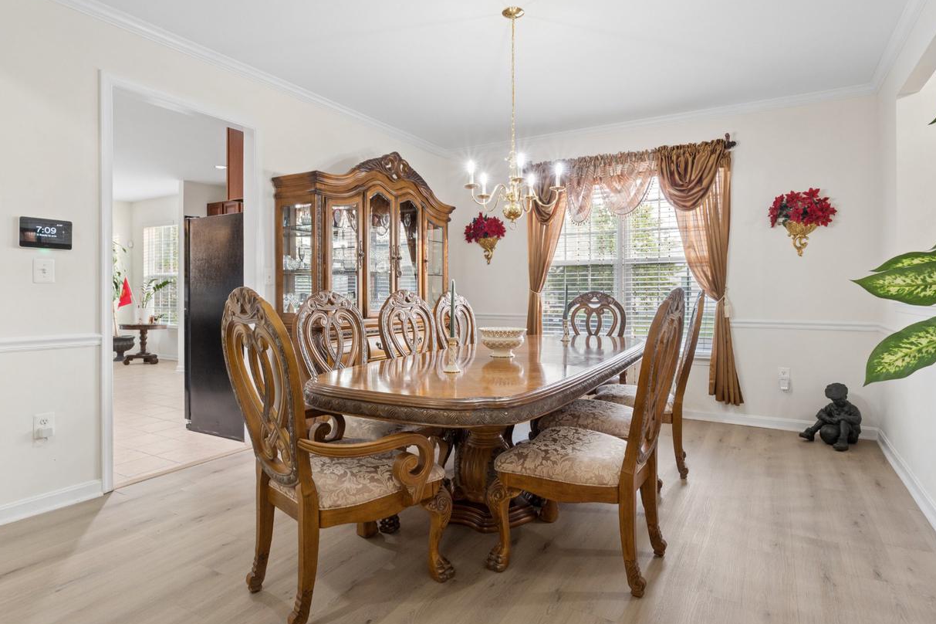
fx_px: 509
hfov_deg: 85.1
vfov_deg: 62.9
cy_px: 300
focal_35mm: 20
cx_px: 488
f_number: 8
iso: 400
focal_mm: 11
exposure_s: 1/10
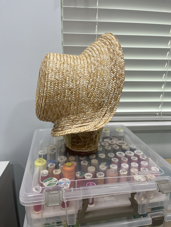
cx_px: 86
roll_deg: -0.8
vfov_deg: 67.3
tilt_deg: -15.6
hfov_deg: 53.1
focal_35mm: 26
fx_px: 171
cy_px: 114
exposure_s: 1/117
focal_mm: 5.1
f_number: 1.6
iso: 125
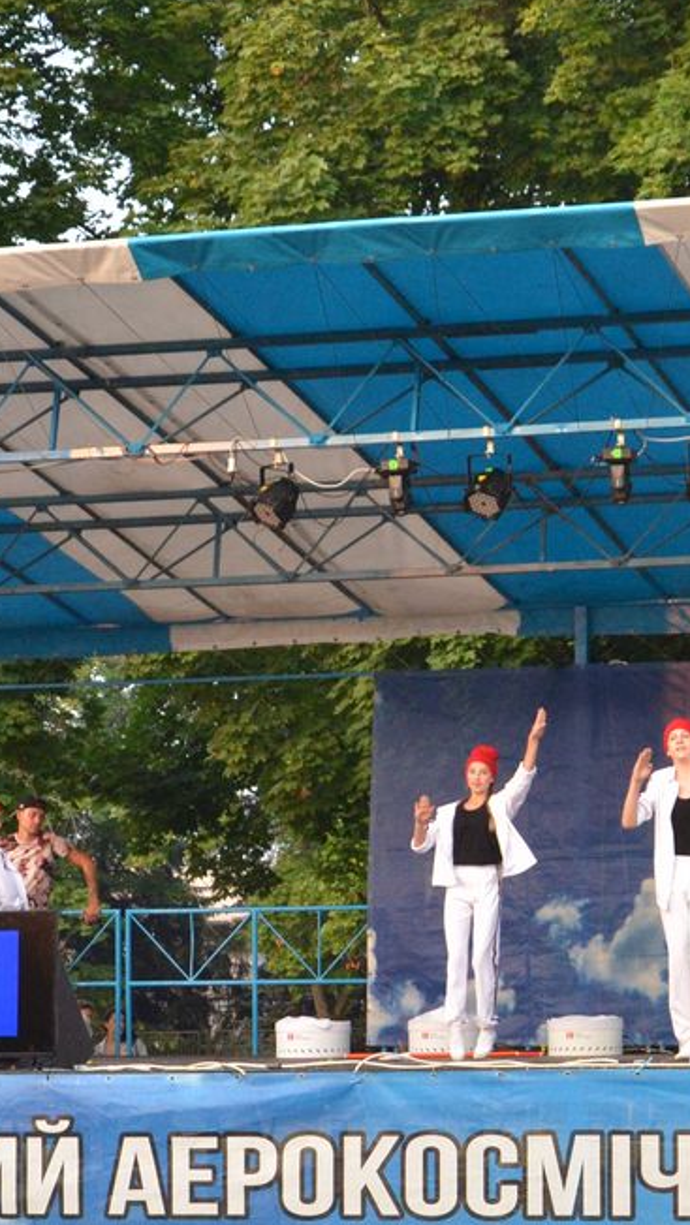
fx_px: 3283
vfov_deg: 21.1
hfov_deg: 11.9
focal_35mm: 101
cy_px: 818
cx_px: 701
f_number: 7.1
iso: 1250
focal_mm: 30
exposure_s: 1/320
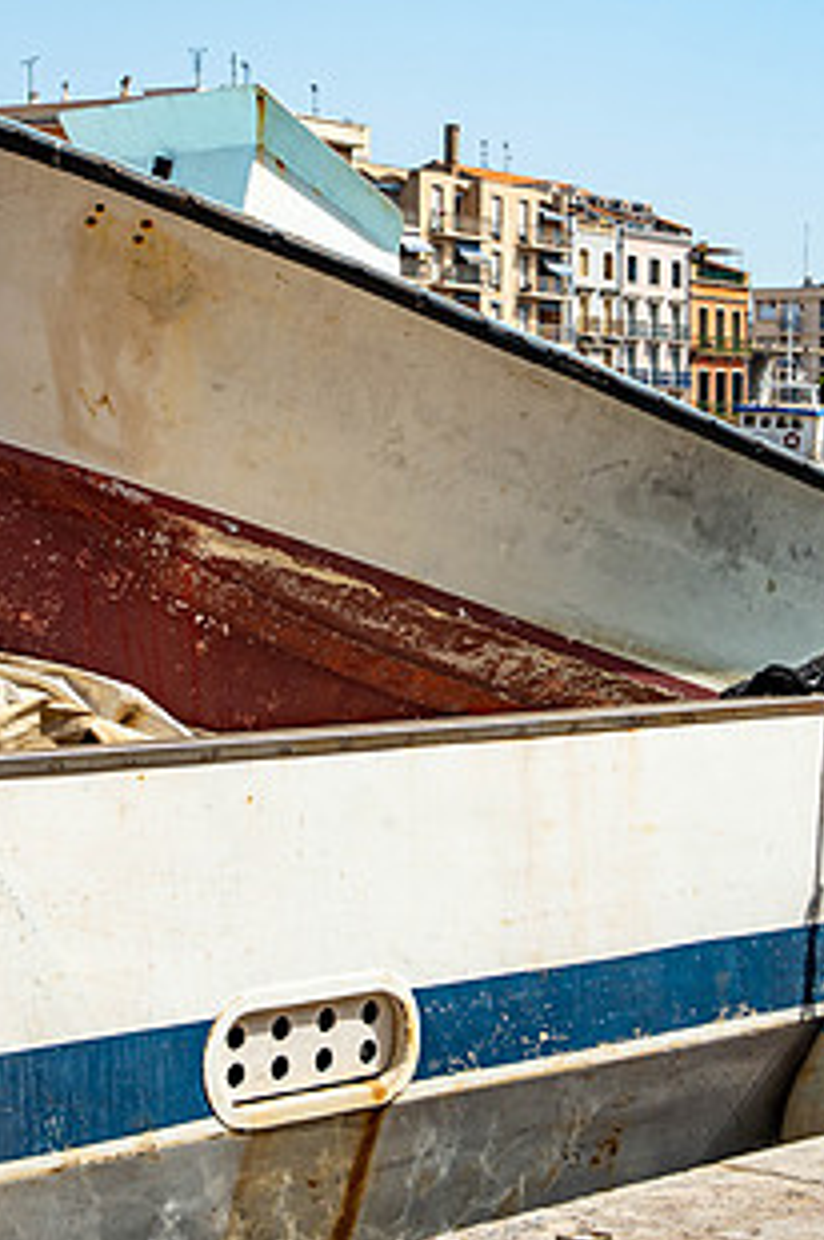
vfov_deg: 23.4
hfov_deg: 15.7
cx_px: 513
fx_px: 2993
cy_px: 475
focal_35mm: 87
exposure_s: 1/250
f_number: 8
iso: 100
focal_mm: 45
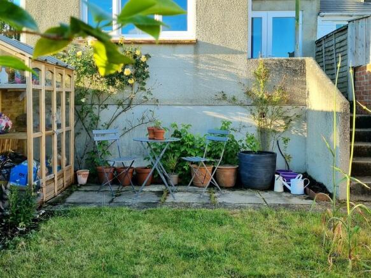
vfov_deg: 53.0
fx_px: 279
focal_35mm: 26
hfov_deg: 67.3
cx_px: 186
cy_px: 139
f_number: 1.8
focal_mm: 5.4
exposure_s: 1/625
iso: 50
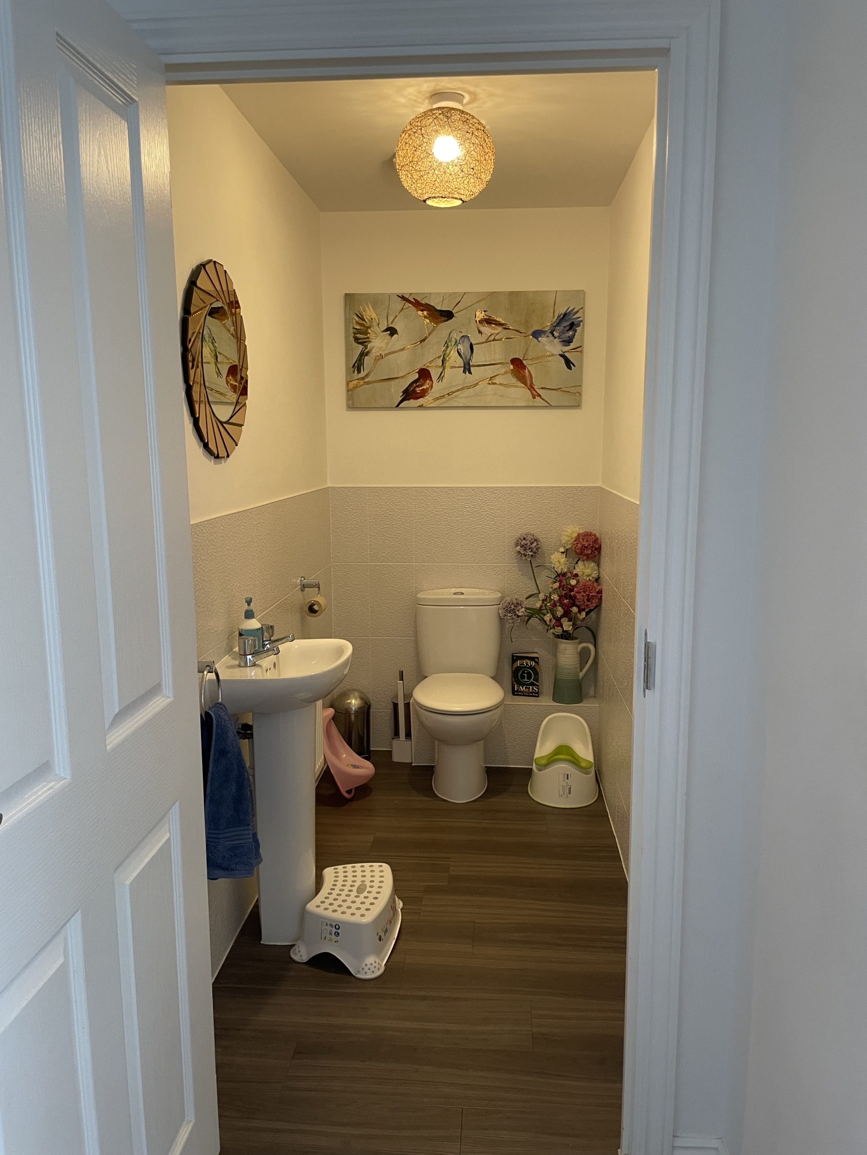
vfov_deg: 67.3
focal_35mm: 26
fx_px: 868
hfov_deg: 53.1
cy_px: 578
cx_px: 434
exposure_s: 1/60
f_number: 1.6
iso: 125
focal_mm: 4.2
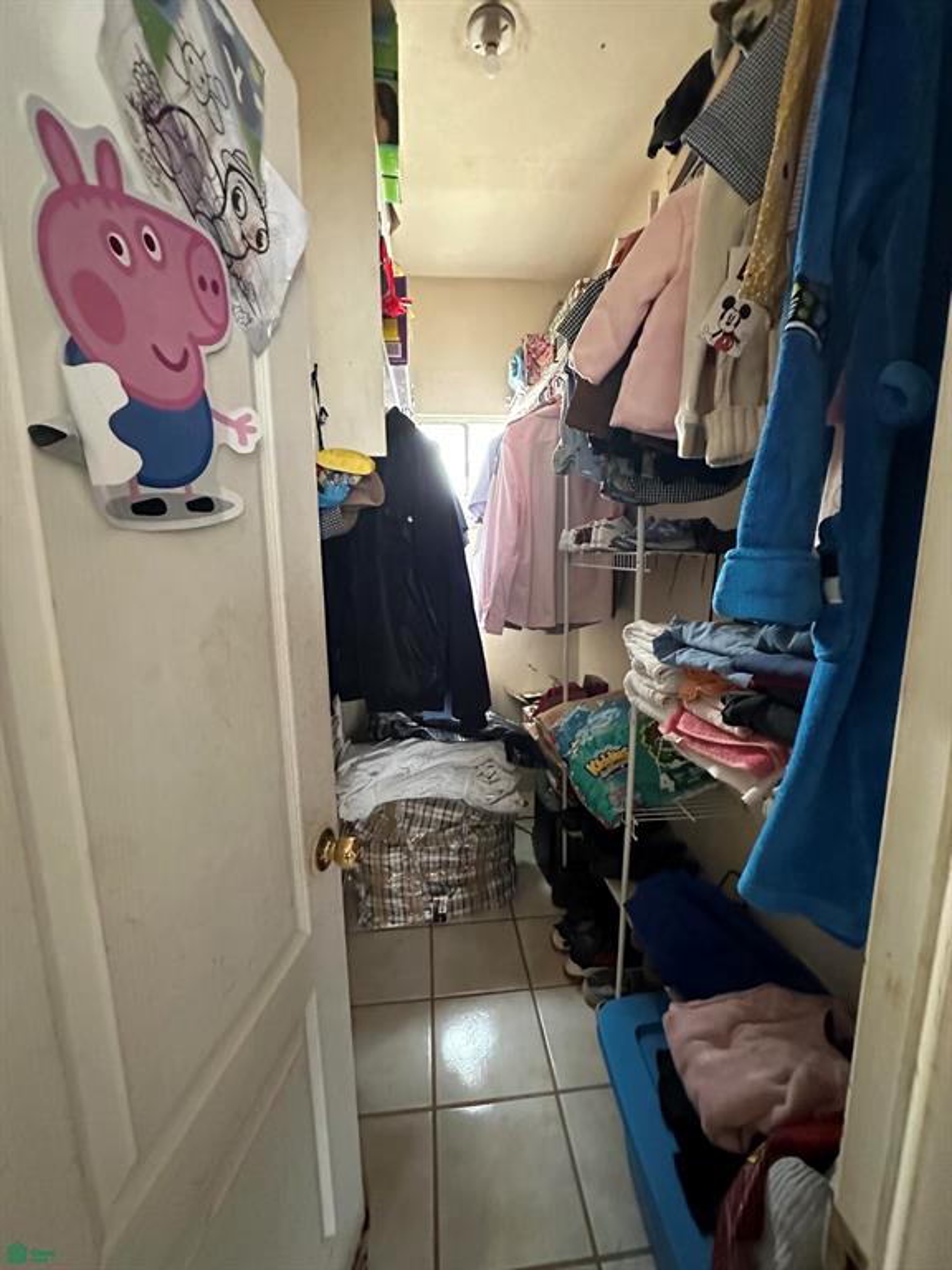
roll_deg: +1.9
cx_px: 476
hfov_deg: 85.7
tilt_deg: -9.4
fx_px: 513
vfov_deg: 102.1
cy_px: 635
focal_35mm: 14
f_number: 2.2
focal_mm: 2.22
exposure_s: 1/56
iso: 1250
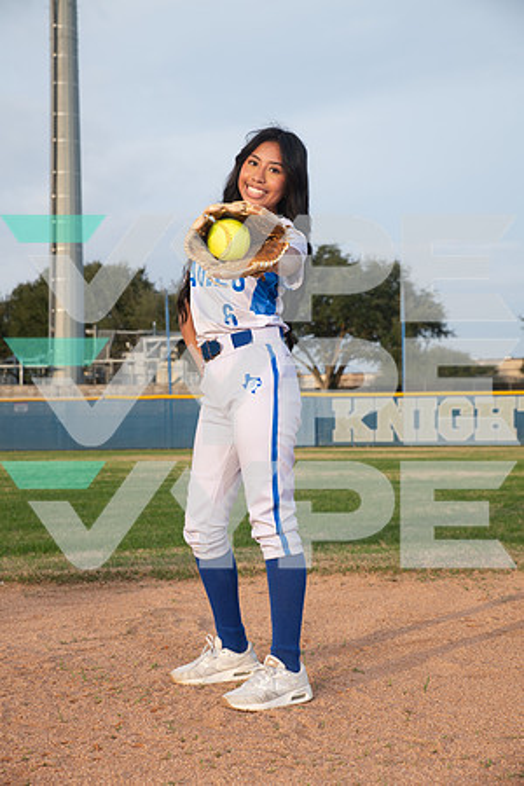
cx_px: 262
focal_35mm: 55
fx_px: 1201
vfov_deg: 36.2
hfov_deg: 24.6
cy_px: 393
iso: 200
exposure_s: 1/320
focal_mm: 55
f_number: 6.3
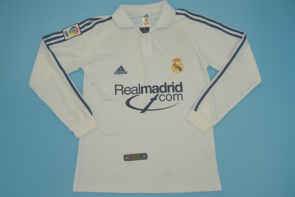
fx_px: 279
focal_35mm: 34
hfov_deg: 55.8
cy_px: 96
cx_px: 147
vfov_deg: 38.9
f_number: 5
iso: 200
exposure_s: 1/200
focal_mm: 22
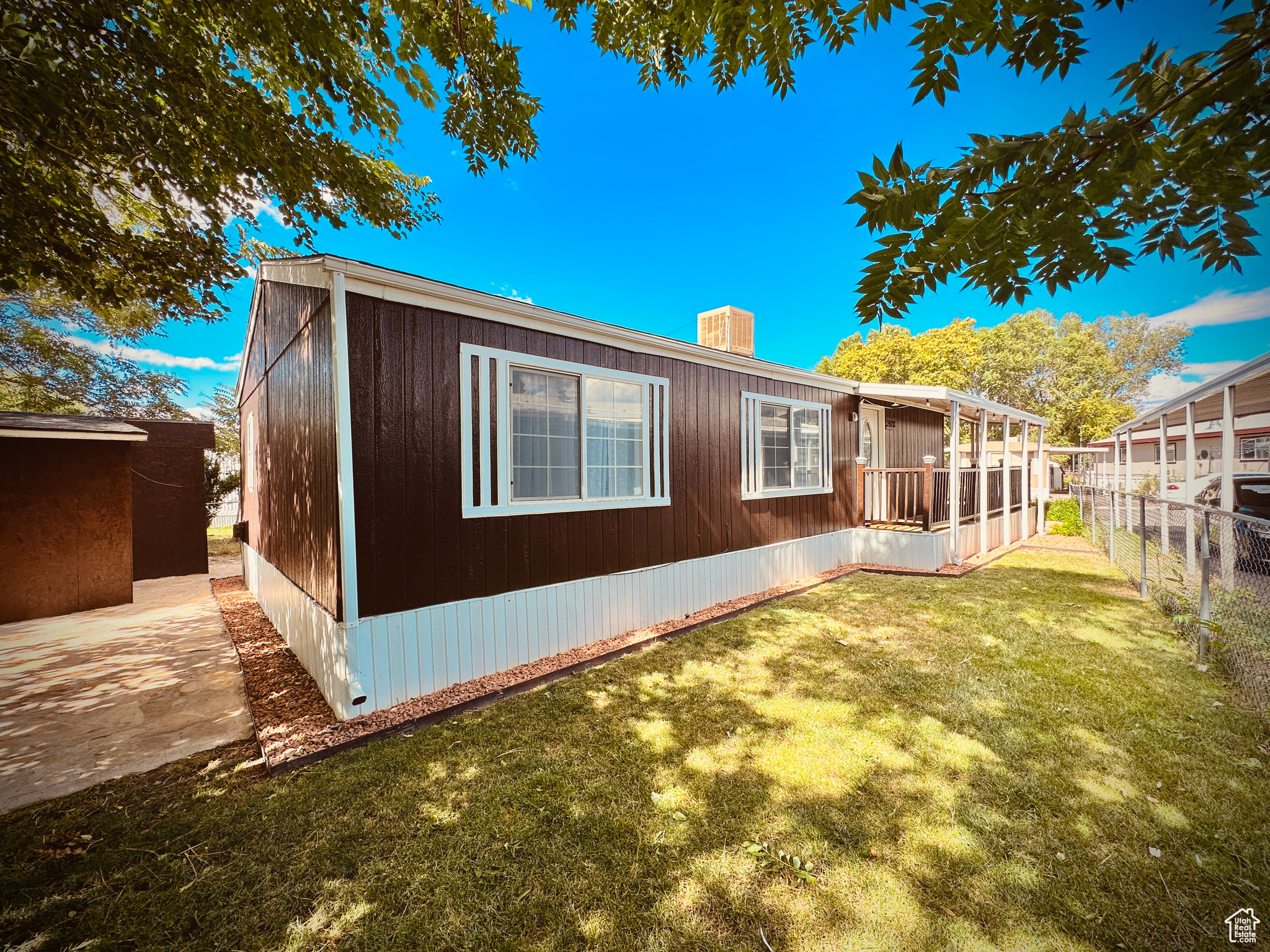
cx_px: 635
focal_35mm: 14
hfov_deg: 102.1
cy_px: 476
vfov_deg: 85.7
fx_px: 514
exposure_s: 1/518
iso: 40
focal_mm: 2.22
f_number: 2.2
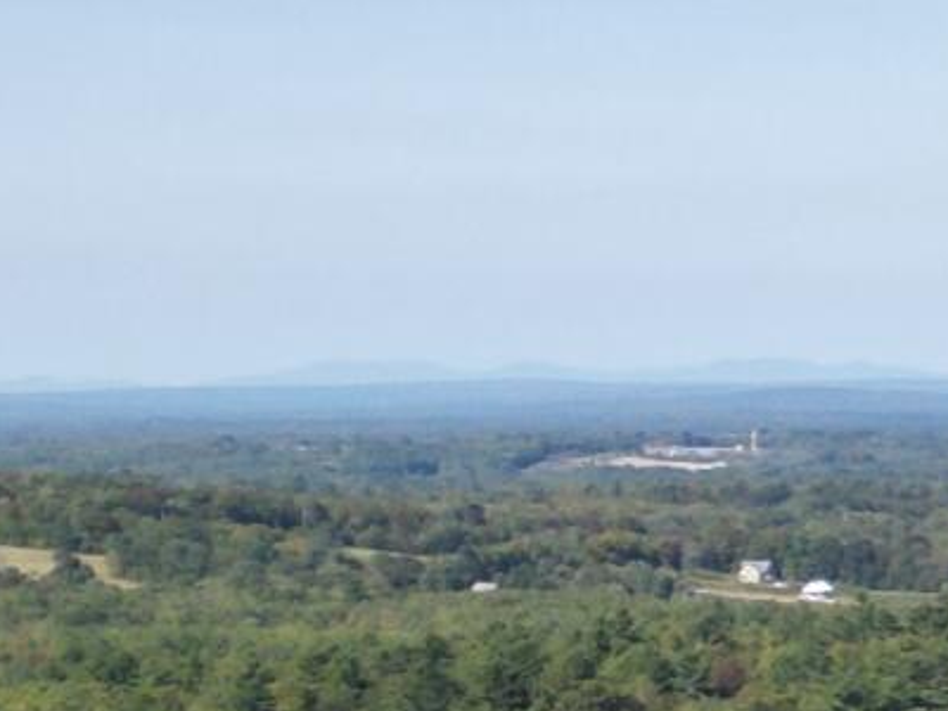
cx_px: 3470
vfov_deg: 8.2
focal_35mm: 180
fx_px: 4930
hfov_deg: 8.0
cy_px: 841
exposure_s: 1/2500
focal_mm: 6.72
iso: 140
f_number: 1.7
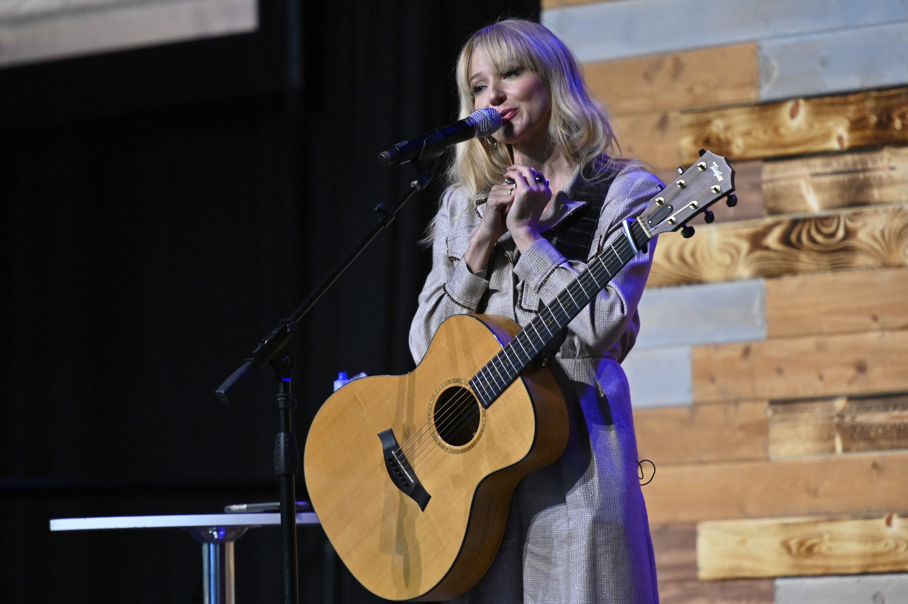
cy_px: 302
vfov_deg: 3.4
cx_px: 454
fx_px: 10082
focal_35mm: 400
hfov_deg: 5.2
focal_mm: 400
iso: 6400
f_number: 5.6
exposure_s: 1/250
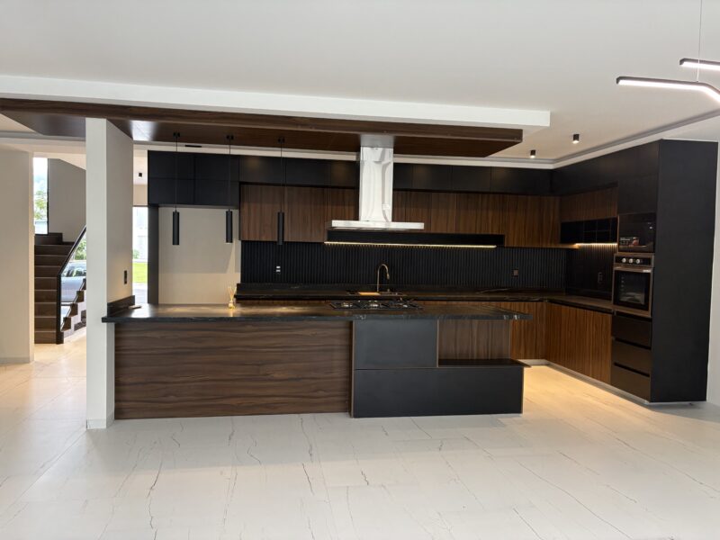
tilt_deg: -2.3
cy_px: 270
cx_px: 360
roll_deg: -1.1
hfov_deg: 67.3
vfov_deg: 53.1
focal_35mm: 26
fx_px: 541
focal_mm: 5.96
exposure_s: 1/60
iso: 160
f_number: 1.6
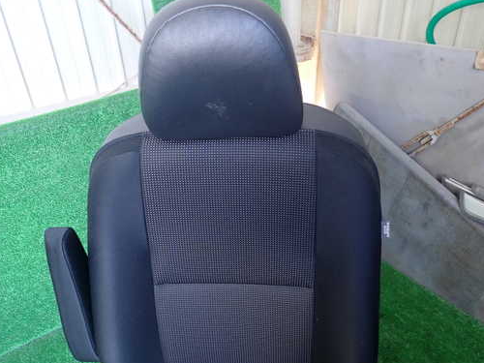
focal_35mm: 30
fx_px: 419
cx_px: 235
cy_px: 193
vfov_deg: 46.8
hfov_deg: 60.0
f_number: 2
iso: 200
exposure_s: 1/30
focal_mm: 4.5
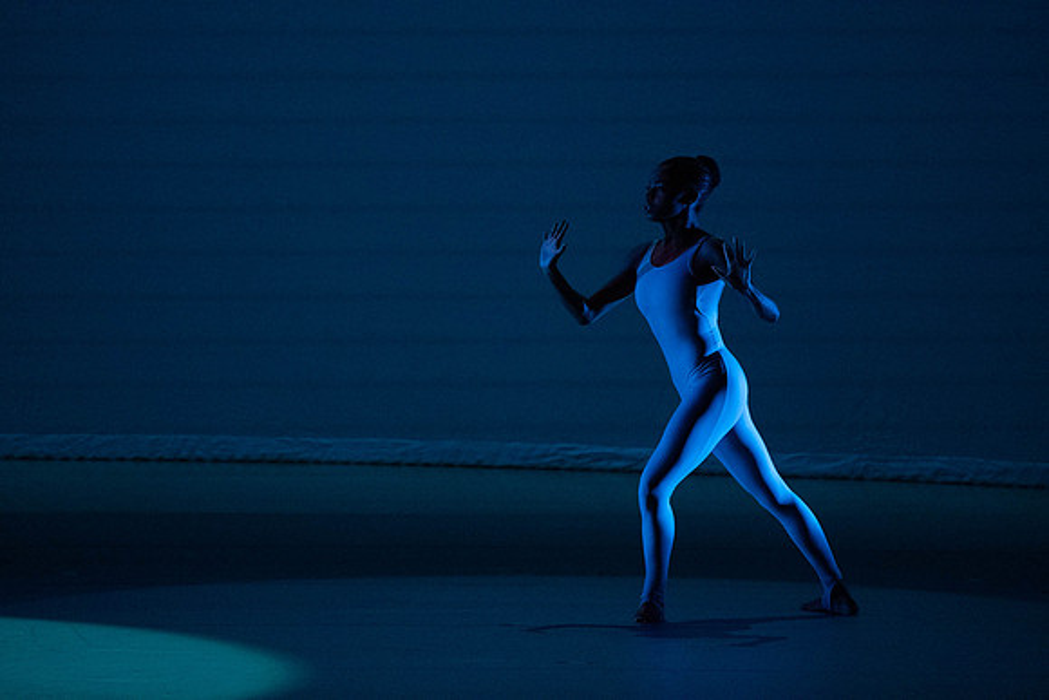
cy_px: 350
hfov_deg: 5.6
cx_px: 524
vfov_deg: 3.7
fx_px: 10783
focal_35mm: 370
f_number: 5.6
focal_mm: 370
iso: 16000
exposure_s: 1/400
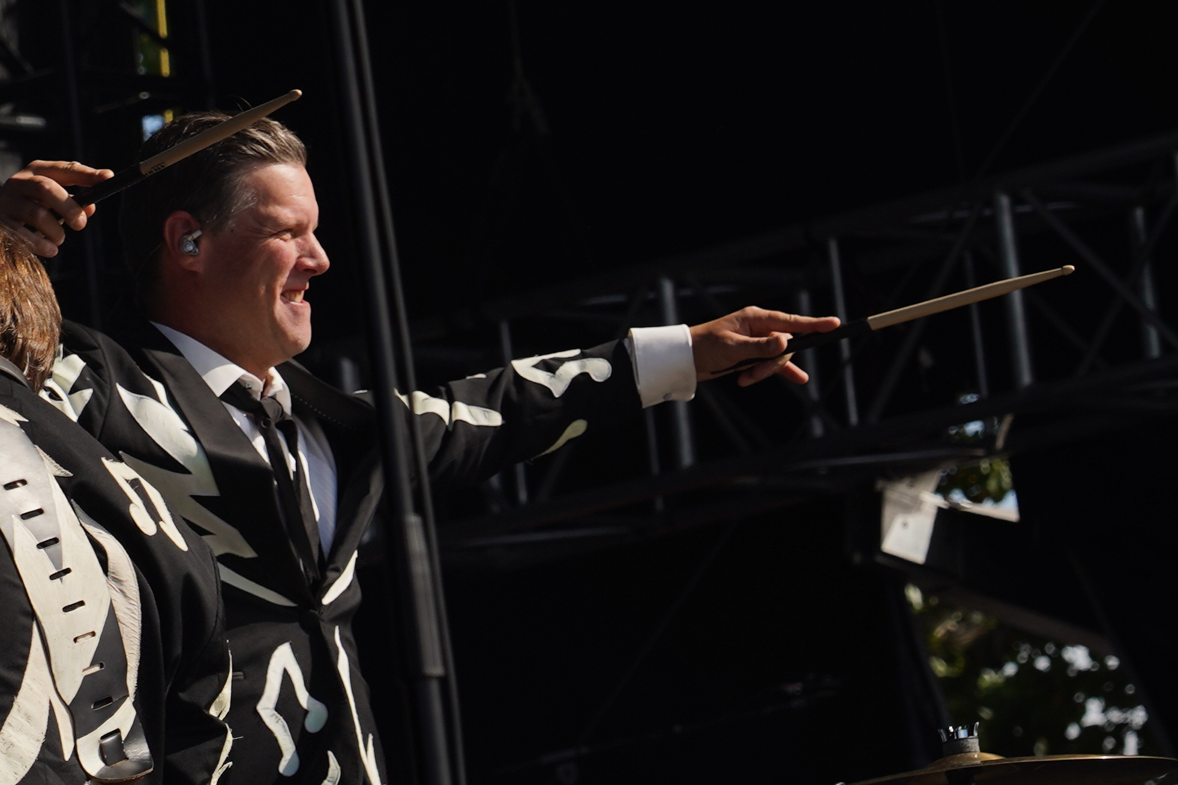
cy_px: 430
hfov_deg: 6.4
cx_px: 174
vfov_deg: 4.3
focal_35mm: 321
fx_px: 10501
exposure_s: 1/500
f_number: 8
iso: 100
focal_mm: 105
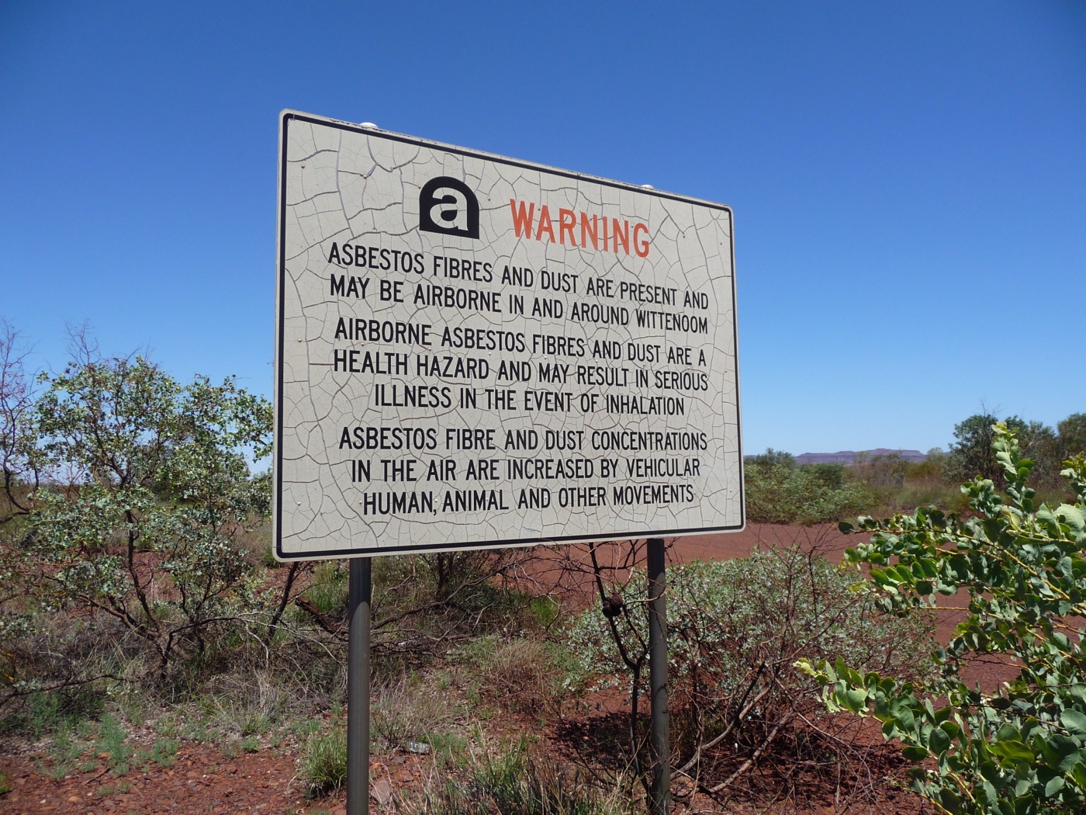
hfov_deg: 63.4
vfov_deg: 49.7
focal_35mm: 28
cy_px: 408
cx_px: 543
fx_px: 878
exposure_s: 1/250
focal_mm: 4.7
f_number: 8
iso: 100
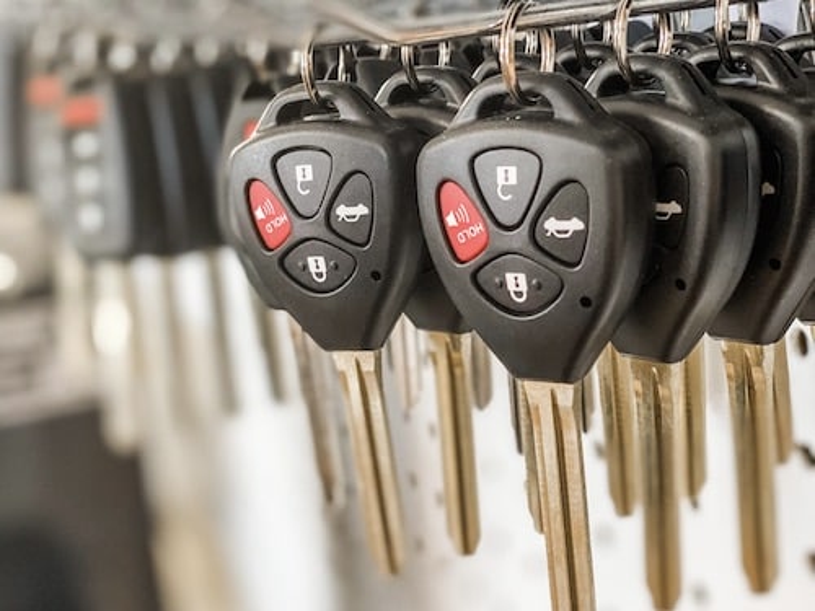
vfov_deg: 28.0
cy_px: 306
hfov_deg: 36.8
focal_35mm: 52
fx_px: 1224
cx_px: 408
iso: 200
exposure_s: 1/40
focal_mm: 6
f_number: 2
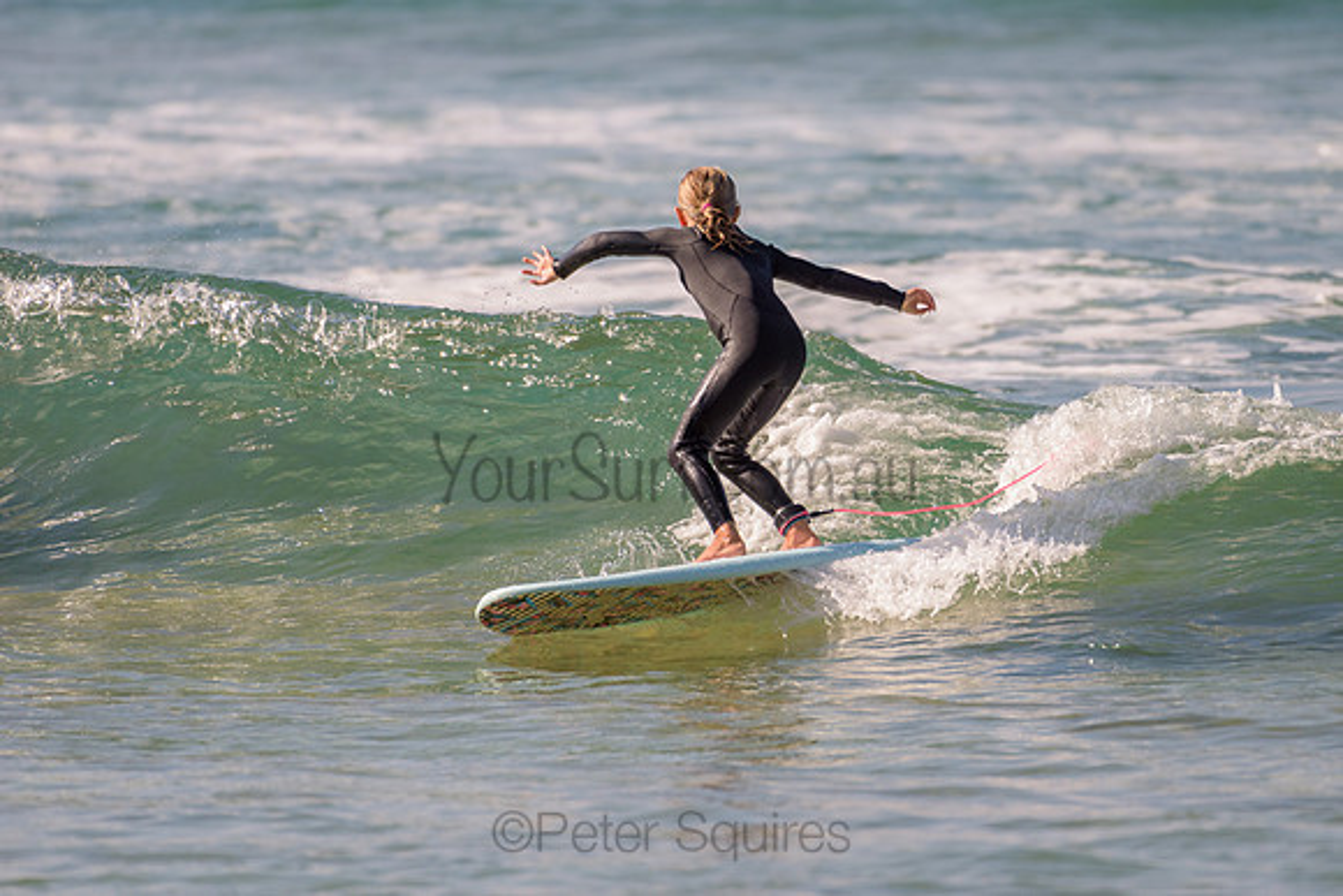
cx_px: 824
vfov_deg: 2.2
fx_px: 22886
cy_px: 346
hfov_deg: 3.4
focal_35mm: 613
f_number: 5.6
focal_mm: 500
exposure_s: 1/2000
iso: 220
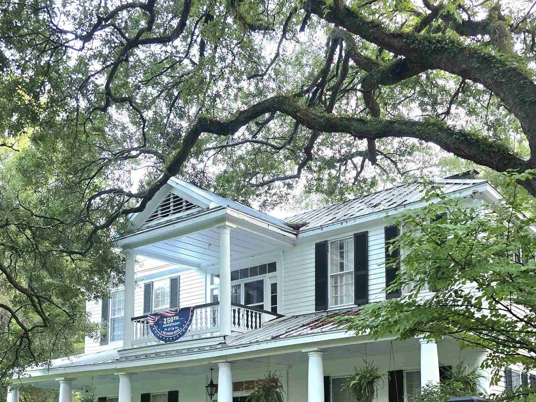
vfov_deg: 31.9
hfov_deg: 43.8
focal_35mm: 43
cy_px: 367
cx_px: 285
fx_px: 666
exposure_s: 1/120
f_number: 1.7
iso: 320
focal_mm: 6.3
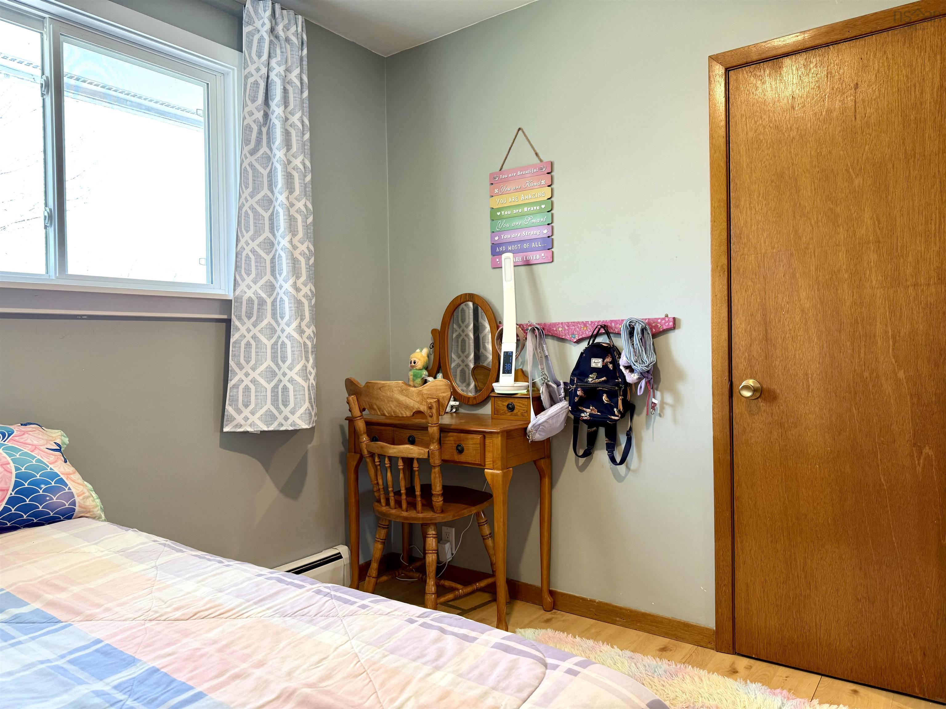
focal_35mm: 24
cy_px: 354
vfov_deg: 56.8
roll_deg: +1.0
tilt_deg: -1.1
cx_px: 473
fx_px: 656
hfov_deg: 71.6
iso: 125
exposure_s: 1/60
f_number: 1.78
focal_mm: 6.76
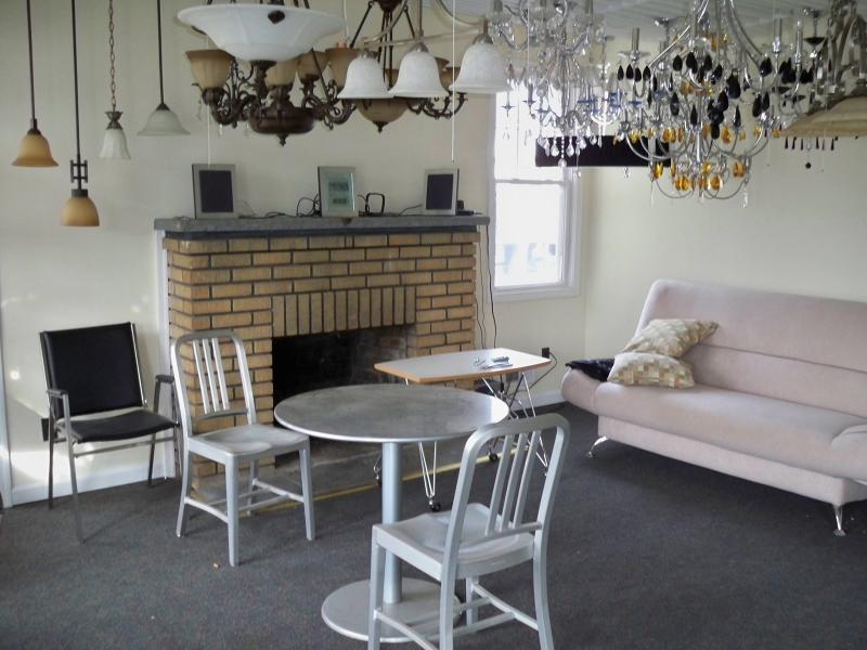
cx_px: 434
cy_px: 325
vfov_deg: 40.7
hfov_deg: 52.6
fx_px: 877
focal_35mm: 35
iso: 320
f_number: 3.1
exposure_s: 1/30
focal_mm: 6.3
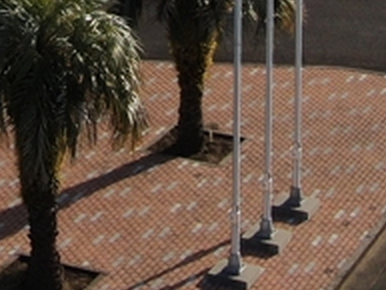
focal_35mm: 181
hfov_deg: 10.7
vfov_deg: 7.6
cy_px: -440
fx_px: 2020
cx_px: -78
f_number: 3.3
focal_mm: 5.94
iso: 100
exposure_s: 1/1000
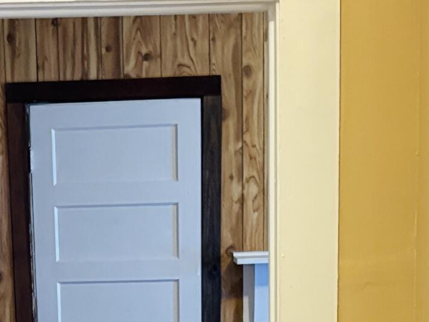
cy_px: 527
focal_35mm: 110
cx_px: 94
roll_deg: +2.0
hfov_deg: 17.7
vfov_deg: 12.6
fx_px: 1363
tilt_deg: -12.6
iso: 500
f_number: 1.6
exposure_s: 1/40
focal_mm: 5.96
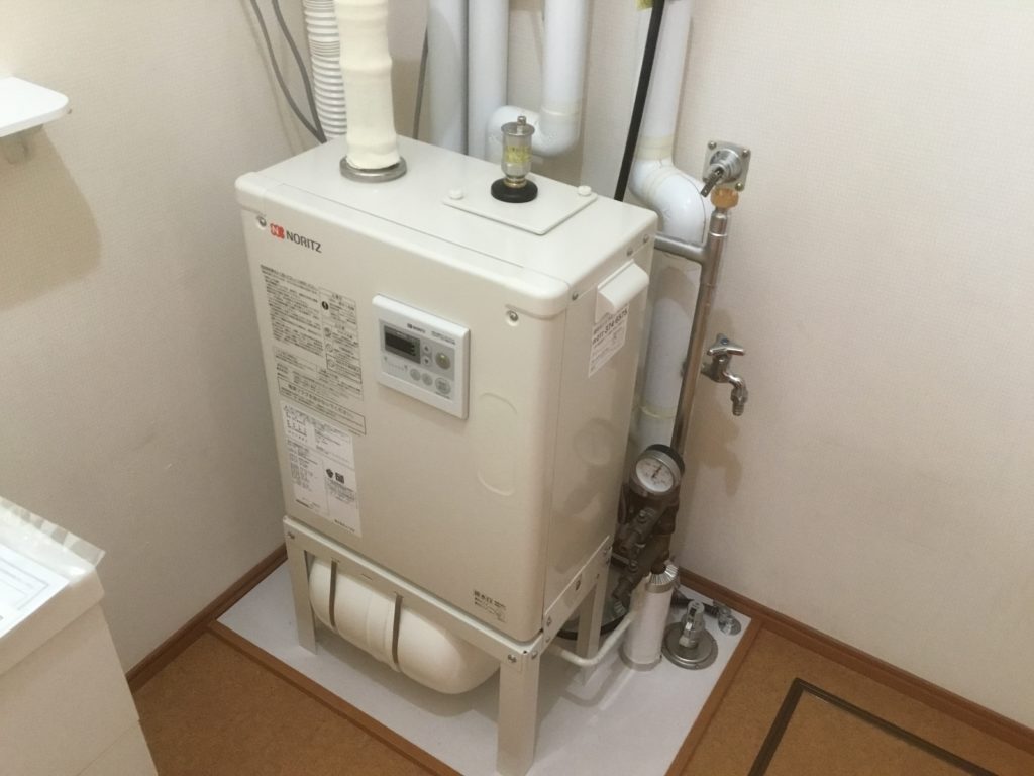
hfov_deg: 58.4
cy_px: 388
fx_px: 926
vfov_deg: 45.4
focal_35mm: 31
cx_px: 517
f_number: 2.4
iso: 200
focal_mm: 3.3
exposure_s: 1/30
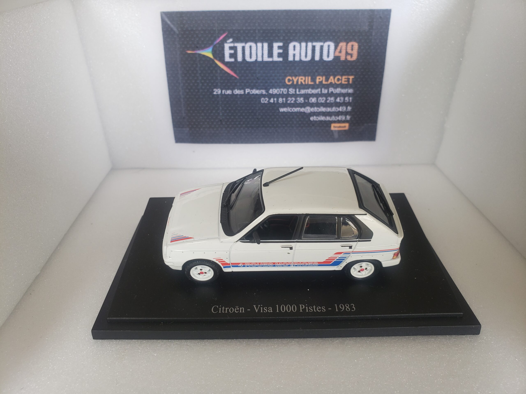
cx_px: 263
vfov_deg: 53.1
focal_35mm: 26
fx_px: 395
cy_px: 197
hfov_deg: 67.3
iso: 100
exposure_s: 1/50
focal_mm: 4.3
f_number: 2.4
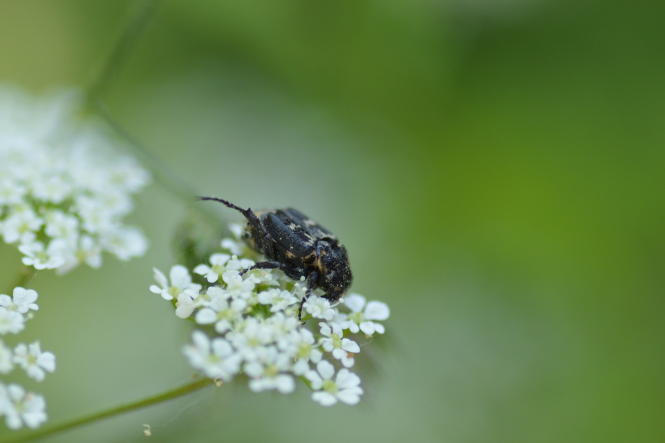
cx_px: 332
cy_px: 222
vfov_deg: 9.1
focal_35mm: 150
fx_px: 2769
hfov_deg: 13.7
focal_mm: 100
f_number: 4.5
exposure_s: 1/500
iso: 400
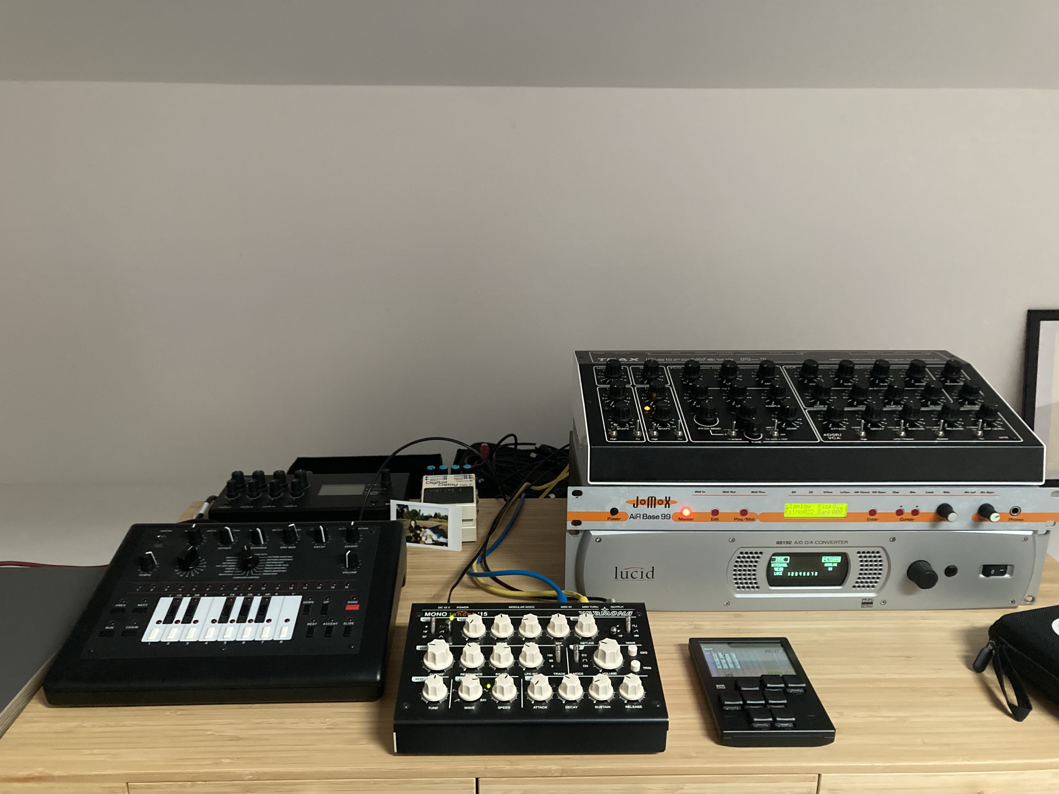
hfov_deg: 63.4
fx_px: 857
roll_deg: +0.0
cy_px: 397
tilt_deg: -17.8
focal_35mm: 28
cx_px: 530
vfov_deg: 49.7
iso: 640
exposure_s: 1/30
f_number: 1.8
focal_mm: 3.99
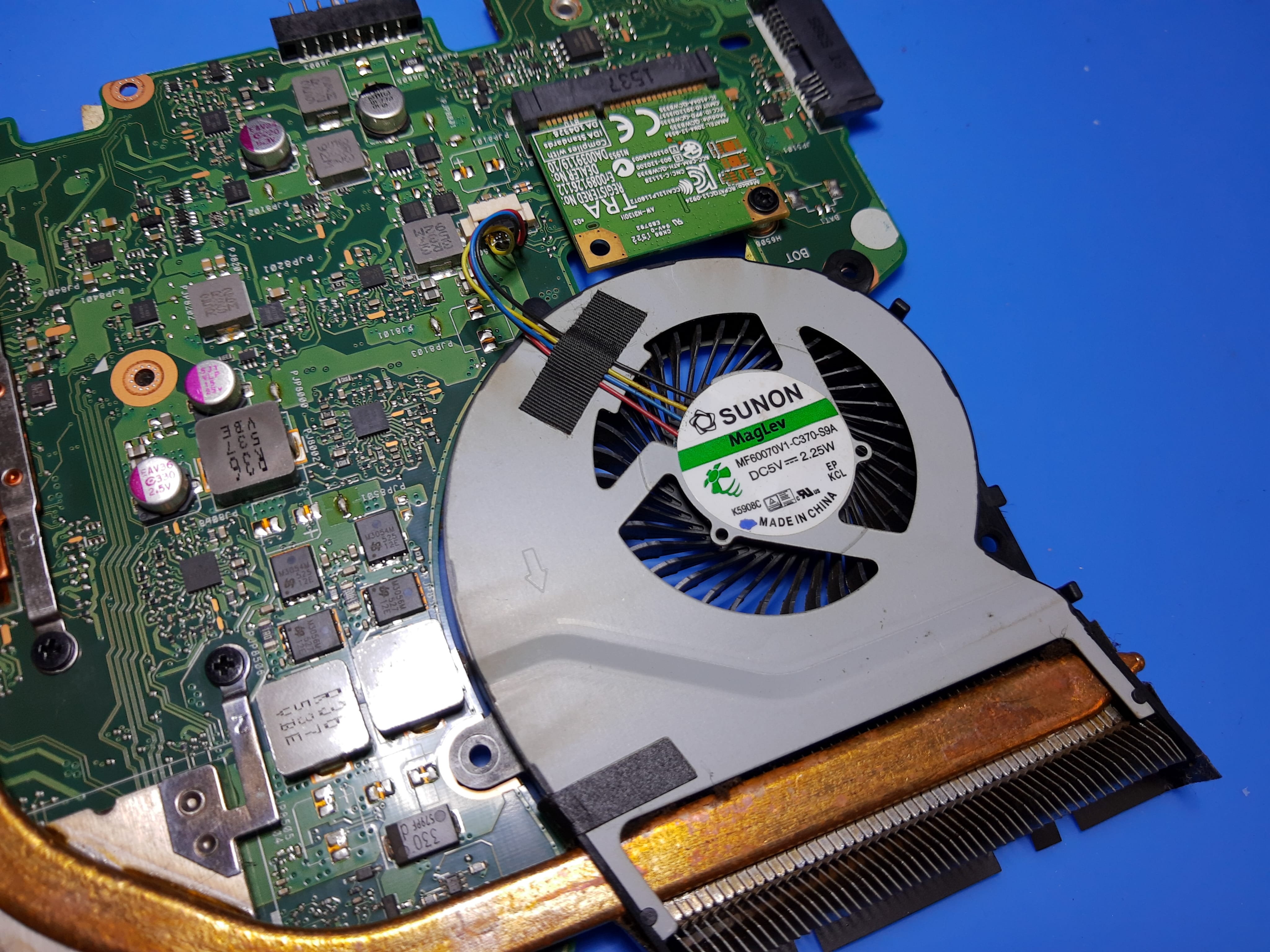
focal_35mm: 26
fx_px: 954
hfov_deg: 67.3
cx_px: 635
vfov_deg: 53.1
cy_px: 476
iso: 88
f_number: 1.8
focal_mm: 3.95
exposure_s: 1/50
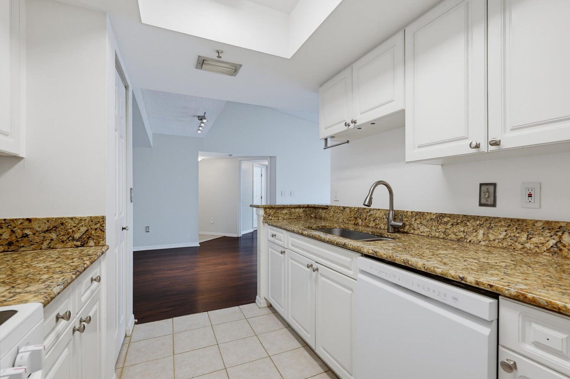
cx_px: 285
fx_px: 253
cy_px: 190
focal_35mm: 16
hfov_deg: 96.8
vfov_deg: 73.7
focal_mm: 16
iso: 800
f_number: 4.5
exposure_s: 1/80
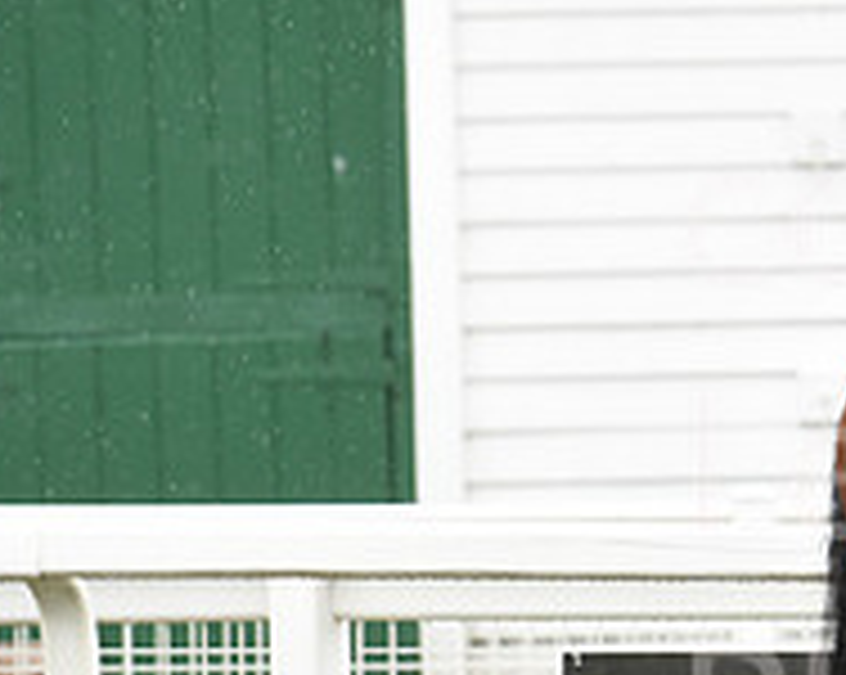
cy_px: 506
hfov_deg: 3.3
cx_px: 1274
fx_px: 14507
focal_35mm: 580
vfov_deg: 2.7
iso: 1000
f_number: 4.5
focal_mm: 200
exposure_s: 1/800
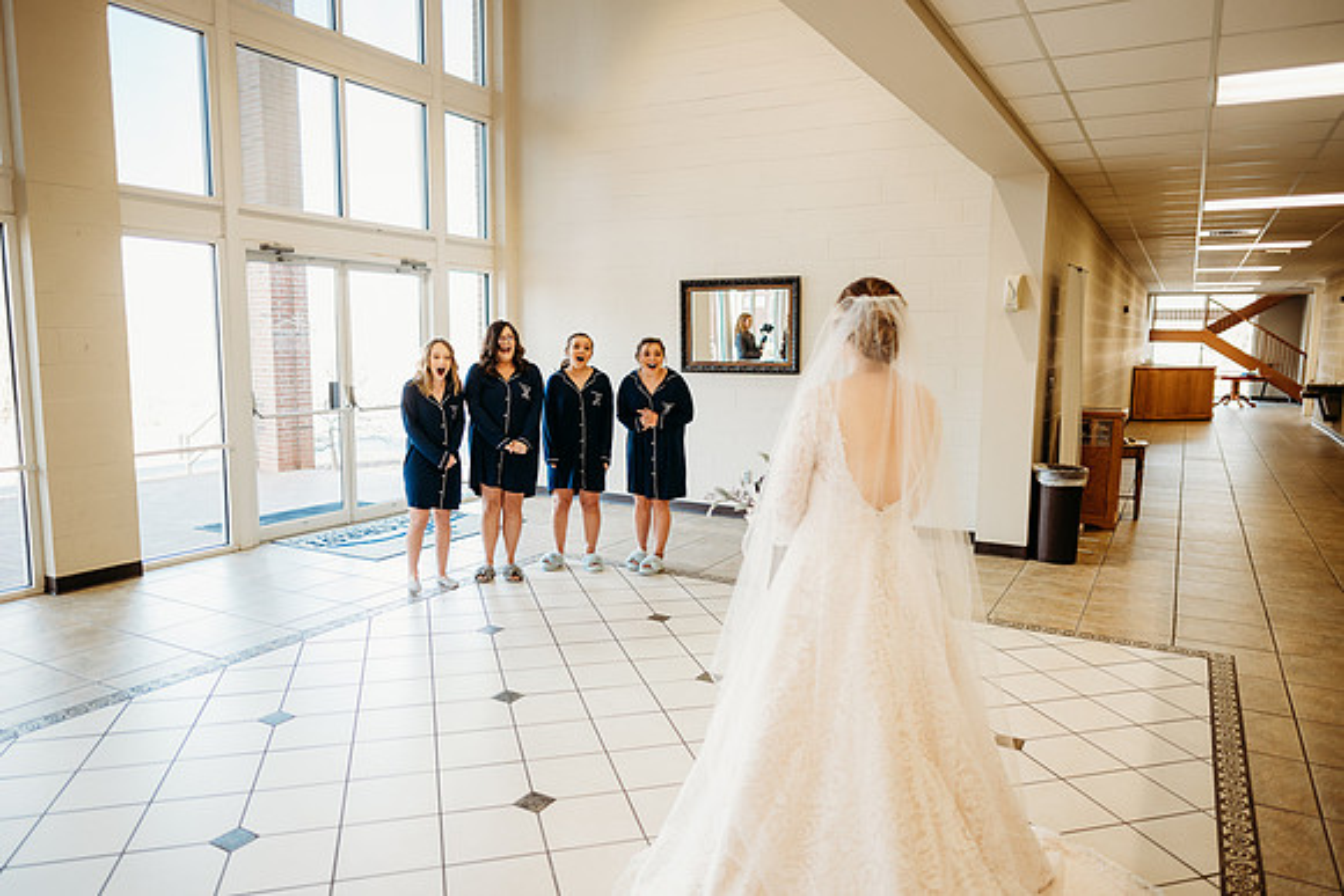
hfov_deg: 73.7
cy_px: 448
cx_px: 672
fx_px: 896
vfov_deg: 53.2
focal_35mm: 24
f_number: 1.8
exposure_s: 1/160
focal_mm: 24
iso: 400
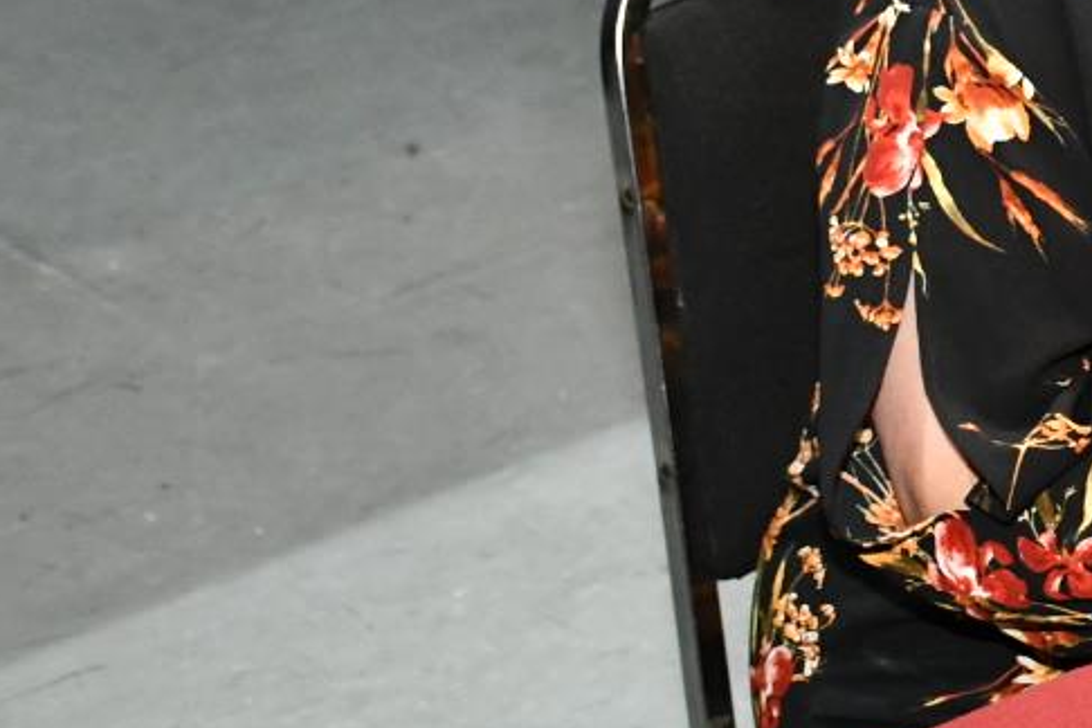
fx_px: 4853
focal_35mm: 160
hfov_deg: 12.2
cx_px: 1694
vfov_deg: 8.4
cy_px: -261
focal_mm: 32
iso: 2500
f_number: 4
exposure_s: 1/60
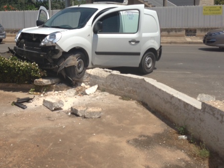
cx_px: 75
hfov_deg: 40.0
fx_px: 304
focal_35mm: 47
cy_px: 52
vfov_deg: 30.6
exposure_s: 1/1869
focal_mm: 4.13
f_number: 2.4
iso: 50
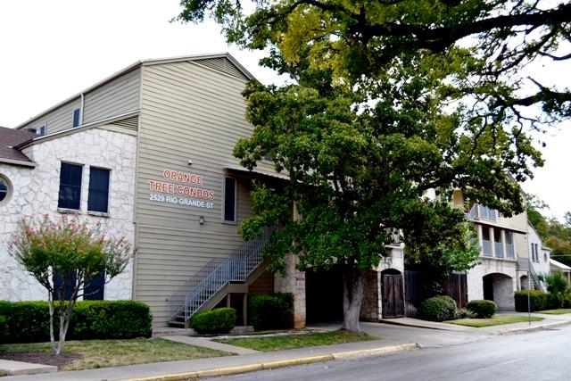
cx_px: 286
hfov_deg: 57.2
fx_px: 524
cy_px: 190
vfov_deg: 40.0
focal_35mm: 33
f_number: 5.6
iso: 100
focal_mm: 22
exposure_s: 1/125
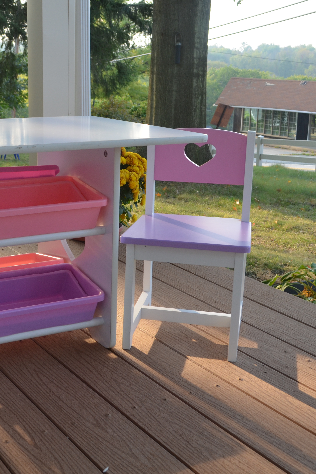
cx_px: 65
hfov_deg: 26.5
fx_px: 658
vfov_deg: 39.6
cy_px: 238
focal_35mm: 50
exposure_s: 1/160
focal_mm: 22
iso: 400
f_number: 6.3
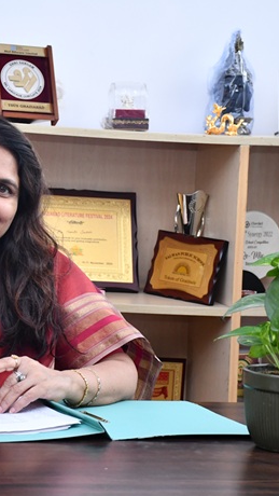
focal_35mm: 133
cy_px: 249
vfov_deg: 16.1
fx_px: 1748
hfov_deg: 9.1
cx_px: 9
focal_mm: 56
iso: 1600
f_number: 6.3
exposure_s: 1/200
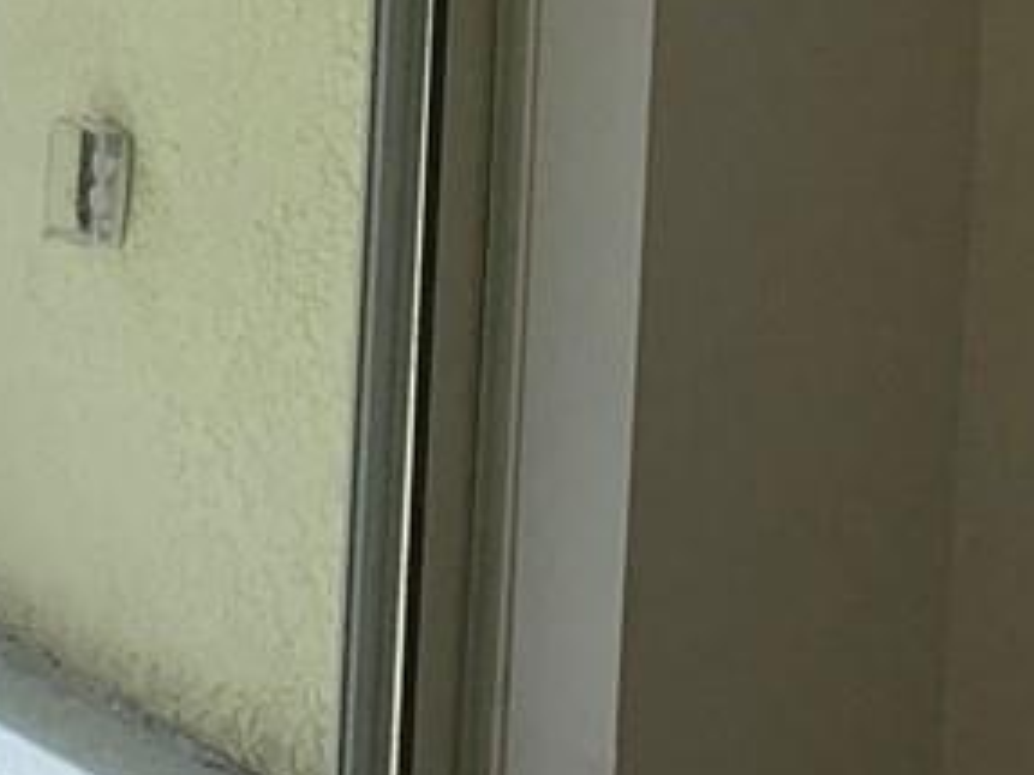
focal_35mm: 145
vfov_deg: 9.9
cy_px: -443
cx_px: -1203
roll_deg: -1.6
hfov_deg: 11.8
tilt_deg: -6.6
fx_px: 4329
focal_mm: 4.25
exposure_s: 1/829
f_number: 1.8
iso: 25
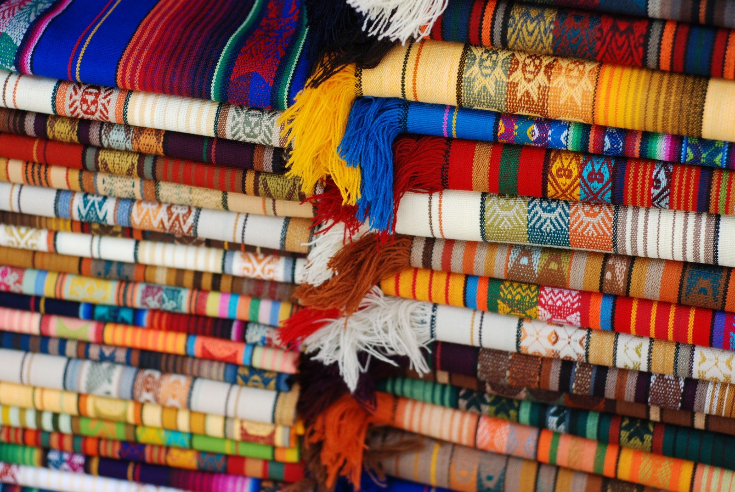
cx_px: 368
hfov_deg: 27.0
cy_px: 246
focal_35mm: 75
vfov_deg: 18.2
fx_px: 1533
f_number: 2.8
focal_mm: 50
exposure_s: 1/640
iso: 100
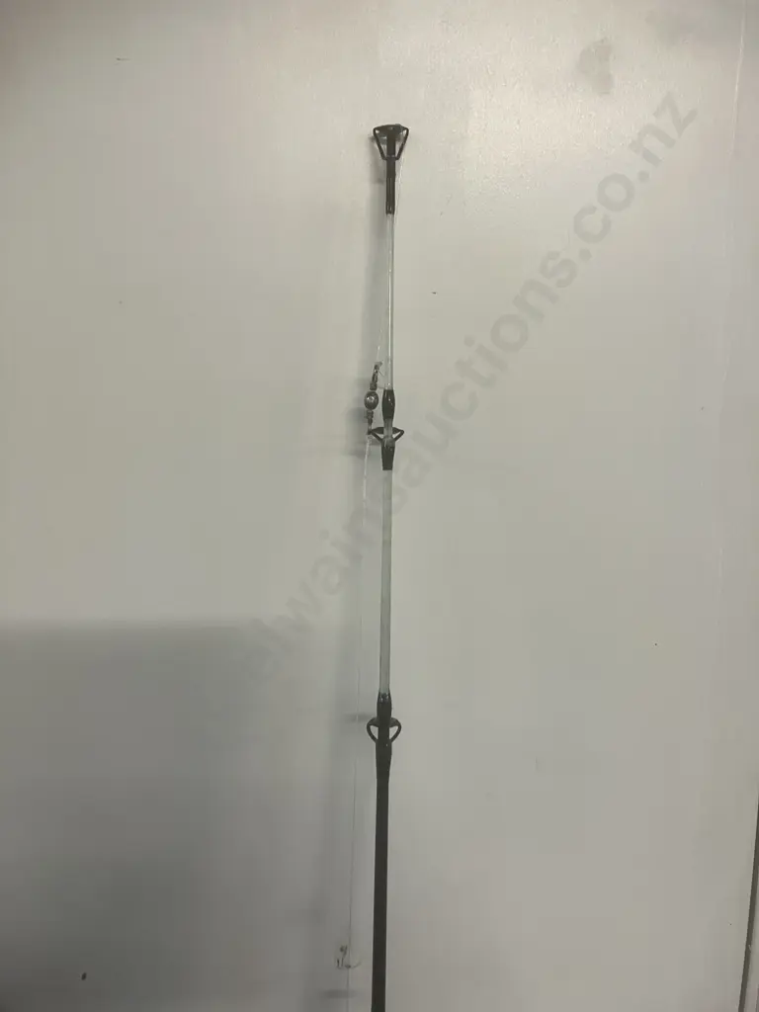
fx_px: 819
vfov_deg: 63.4
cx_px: 380
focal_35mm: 28
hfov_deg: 49.7
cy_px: 506
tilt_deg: -7.0
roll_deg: -0.9
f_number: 1.8
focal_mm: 3.99
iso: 64
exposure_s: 1/50
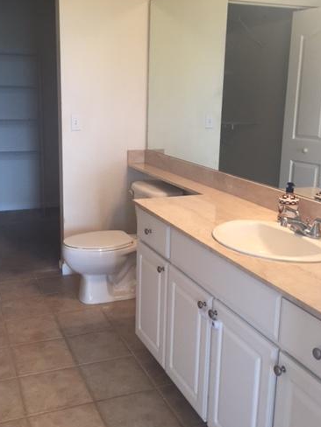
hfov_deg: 37.6
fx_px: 470
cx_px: 128
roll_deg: +0.2
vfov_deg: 49.0
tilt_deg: -13.1
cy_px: 202
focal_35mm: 38
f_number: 2.2
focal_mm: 4.15
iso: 50
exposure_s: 1/30
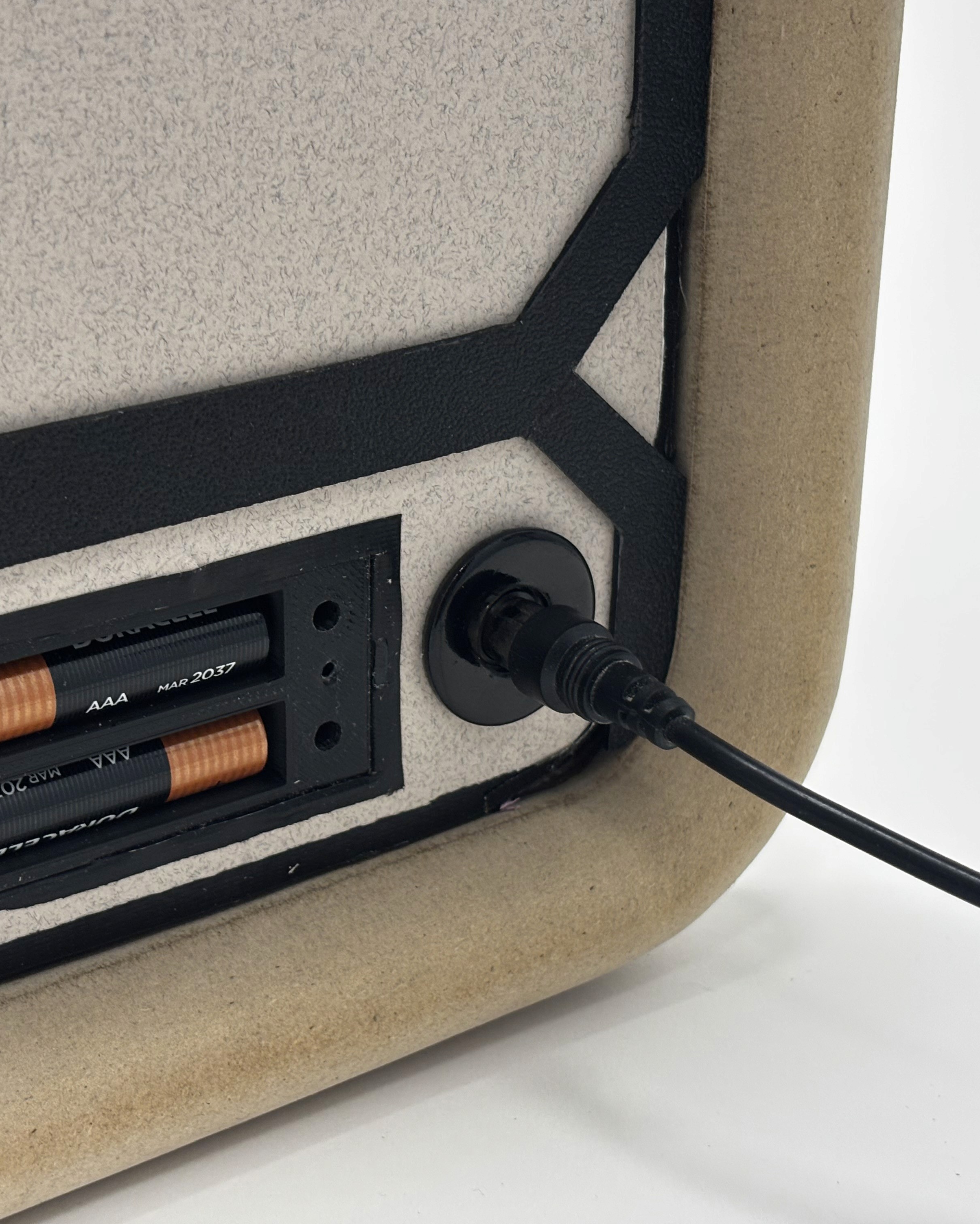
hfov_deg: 22.4
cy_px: 612
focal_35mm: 68
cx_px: 389
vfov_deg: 27.9
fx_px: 2465
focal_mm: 5.96
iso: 80
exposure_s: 1/60
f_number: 1.6
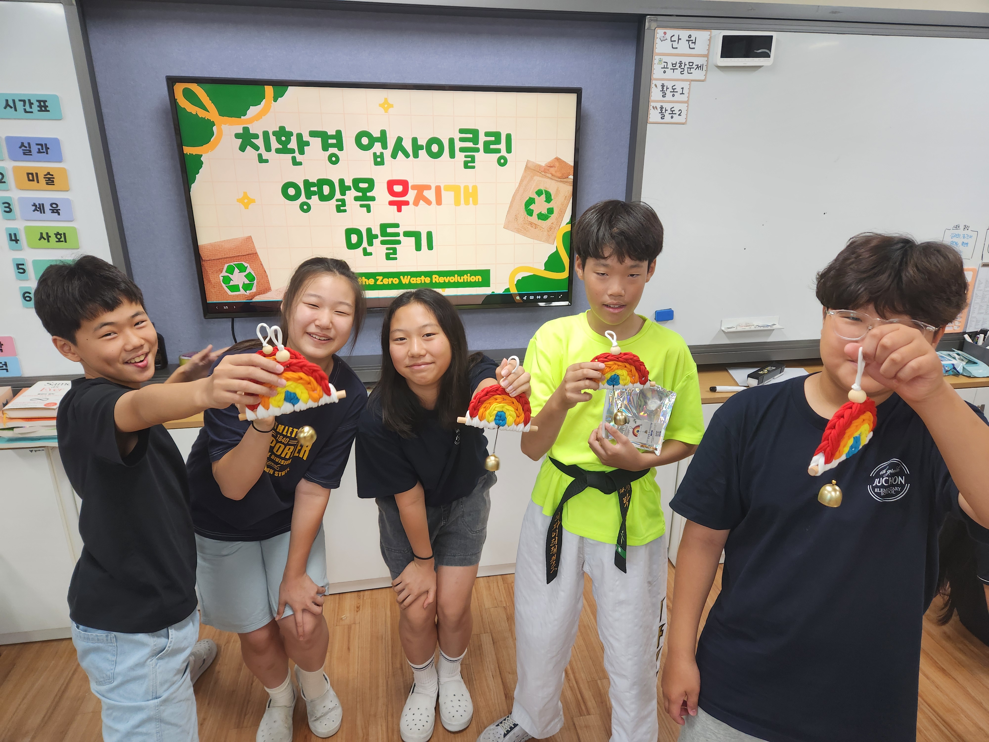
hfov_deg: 73.9
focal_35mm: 23
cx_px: 494
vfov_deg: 58.9
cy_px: 371
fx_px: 657
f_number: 1.8
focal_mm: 5.4
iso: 125
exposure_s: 1/120
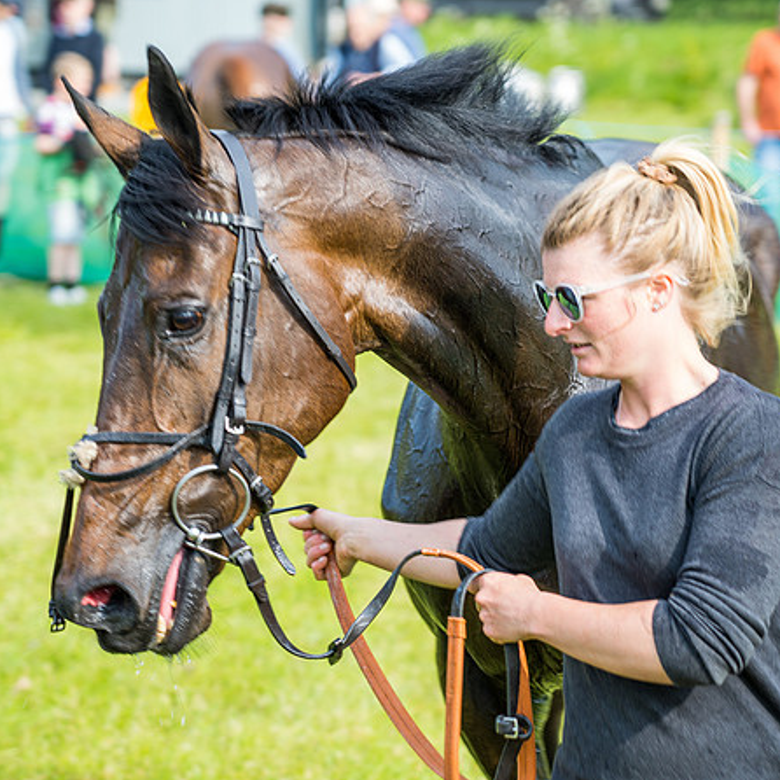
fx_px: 3747
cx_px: 379
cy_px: 371
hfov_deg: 11.9
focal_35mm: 147
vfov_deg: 11.9
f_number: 4
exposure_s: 1/125
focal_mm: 104
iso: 50
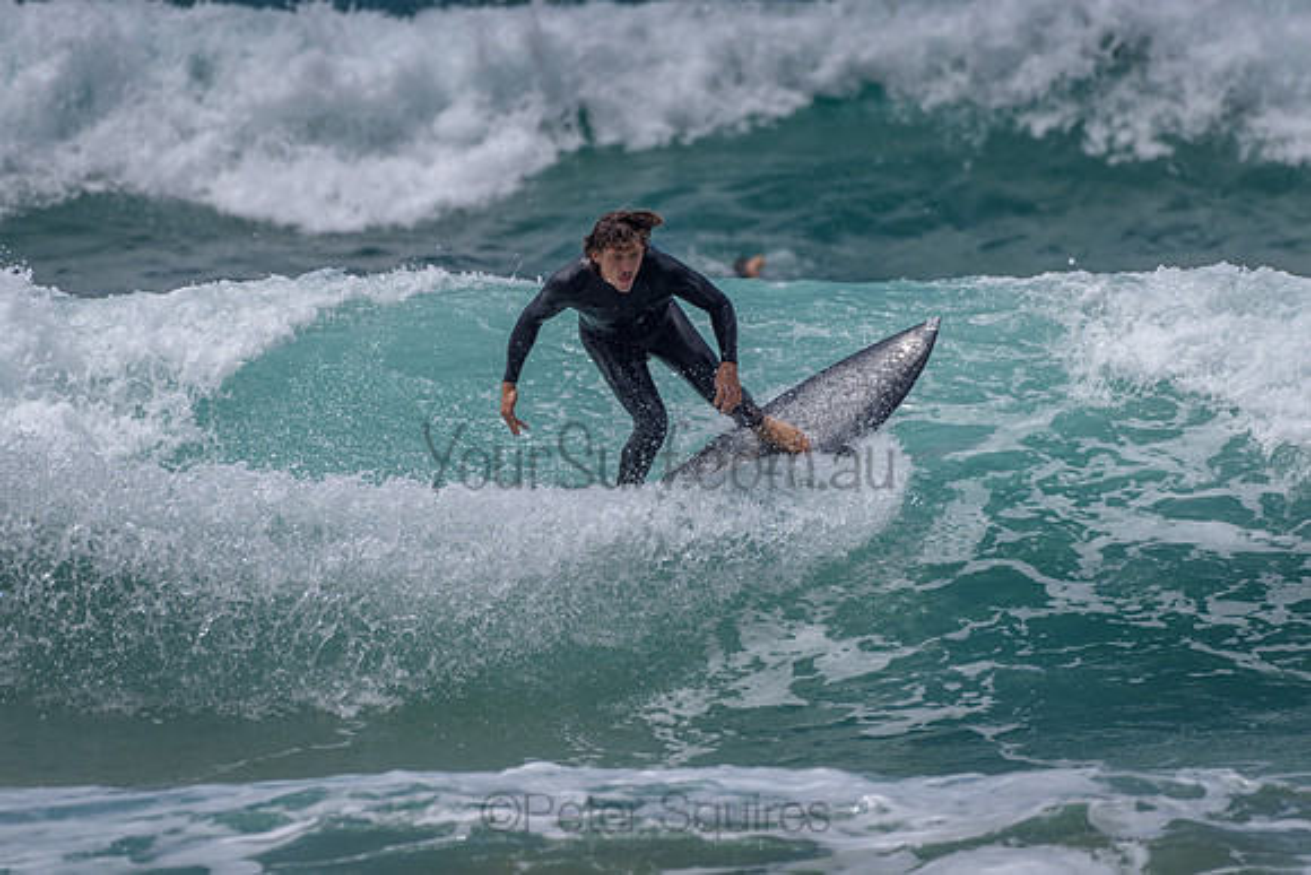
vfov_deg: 2.2
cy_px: 338
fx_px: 22374
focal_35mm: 614
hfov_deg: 3.4
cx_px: 693
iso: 72
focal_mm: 500
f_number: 5.6
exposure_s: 1/2000
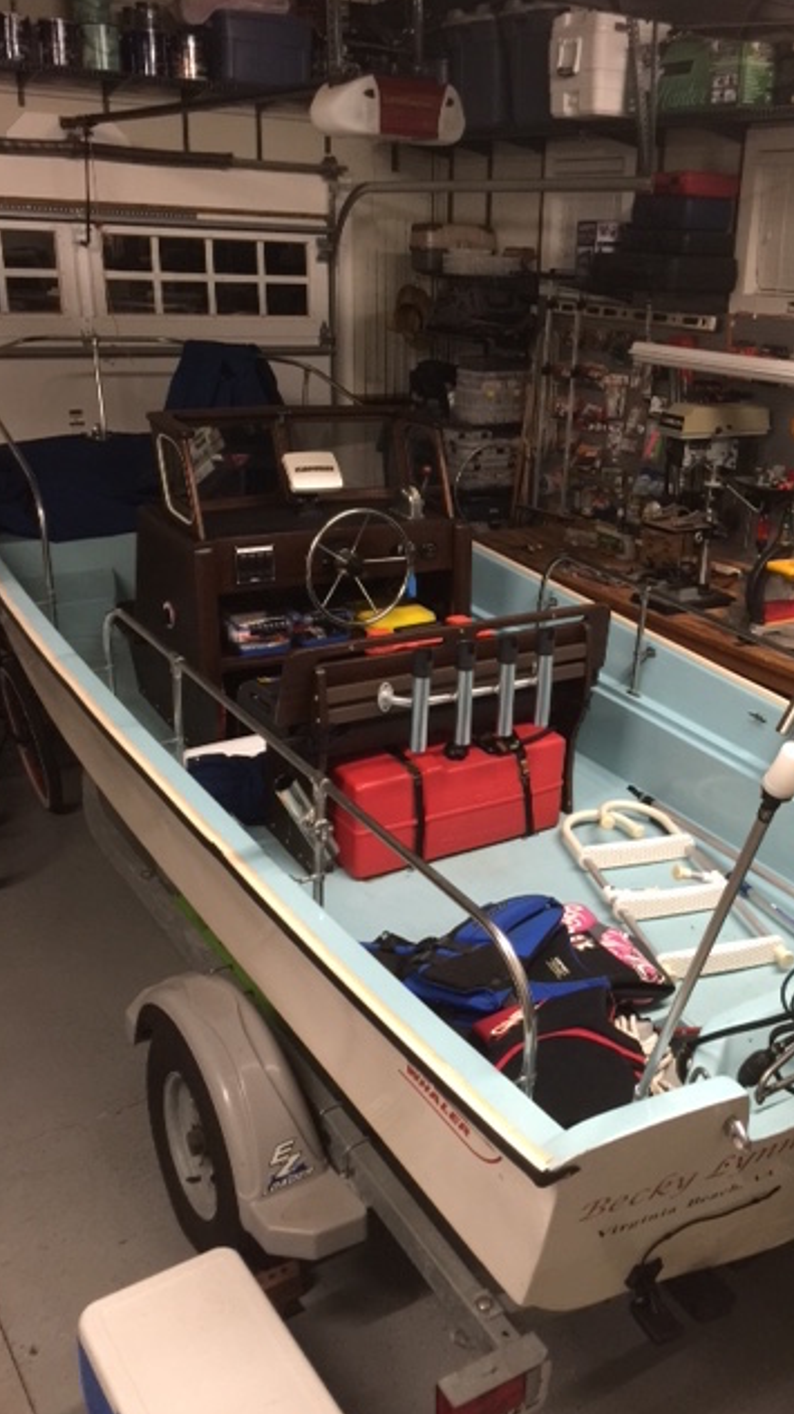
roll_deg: -1.9
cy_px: 705
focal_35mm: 32
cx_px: 508
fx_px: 1199
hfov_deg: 36.4
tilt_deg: -18.8
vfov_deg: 61.0
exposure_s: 1/10
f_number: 2.2
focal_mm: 4.15
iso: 125
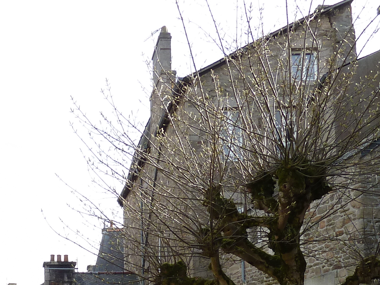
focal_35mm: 69
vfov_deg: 19.9
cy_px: 351
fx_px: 758
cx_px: 49
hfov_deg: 27.3
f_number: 4
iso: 80
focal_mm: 4.1
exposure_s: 1/200
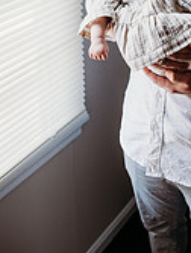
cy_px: -26
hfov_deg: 22.8
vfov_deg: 28.3
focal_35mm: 62
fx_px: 454
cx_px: 191
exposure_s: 1/200
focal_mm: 24
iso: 320
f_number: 2.5
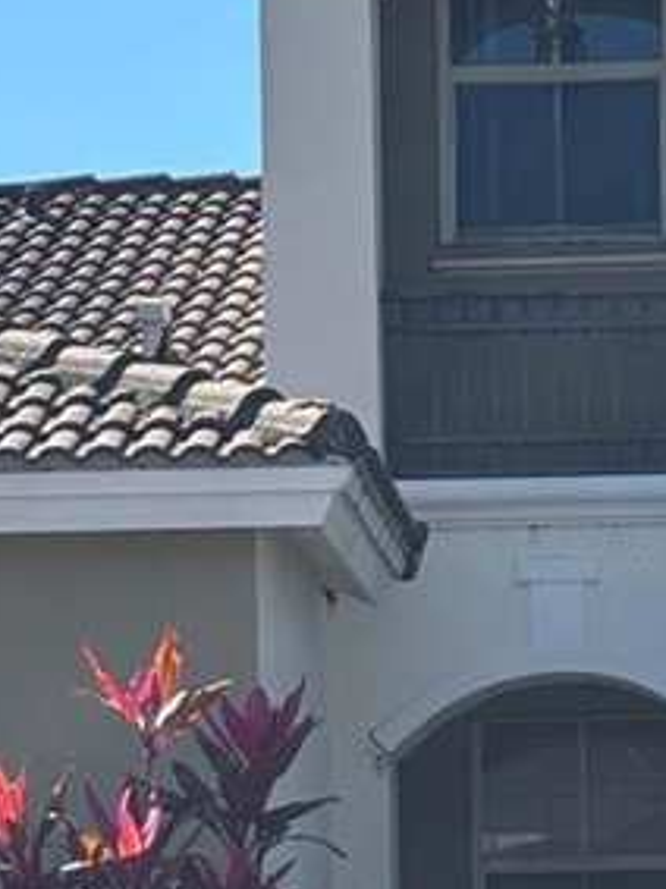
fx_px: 5032
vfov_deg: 10.1
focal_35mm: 196
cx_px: 628
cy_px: 788
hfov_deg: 7.5
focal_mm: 5.96
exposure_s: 1/1724
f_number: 1.6
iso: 32
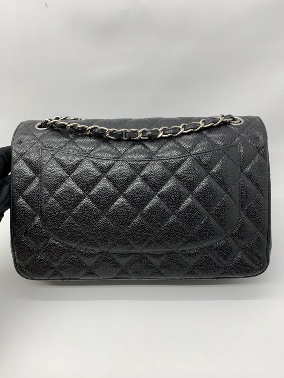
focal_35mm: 26
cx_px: 142
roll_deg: +3.4
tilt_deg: -32.6
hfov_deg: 53.1
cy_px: 189
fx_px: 284
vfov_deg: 67.3
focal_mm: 4.25
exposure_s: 1/100
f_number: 1.8
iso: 40
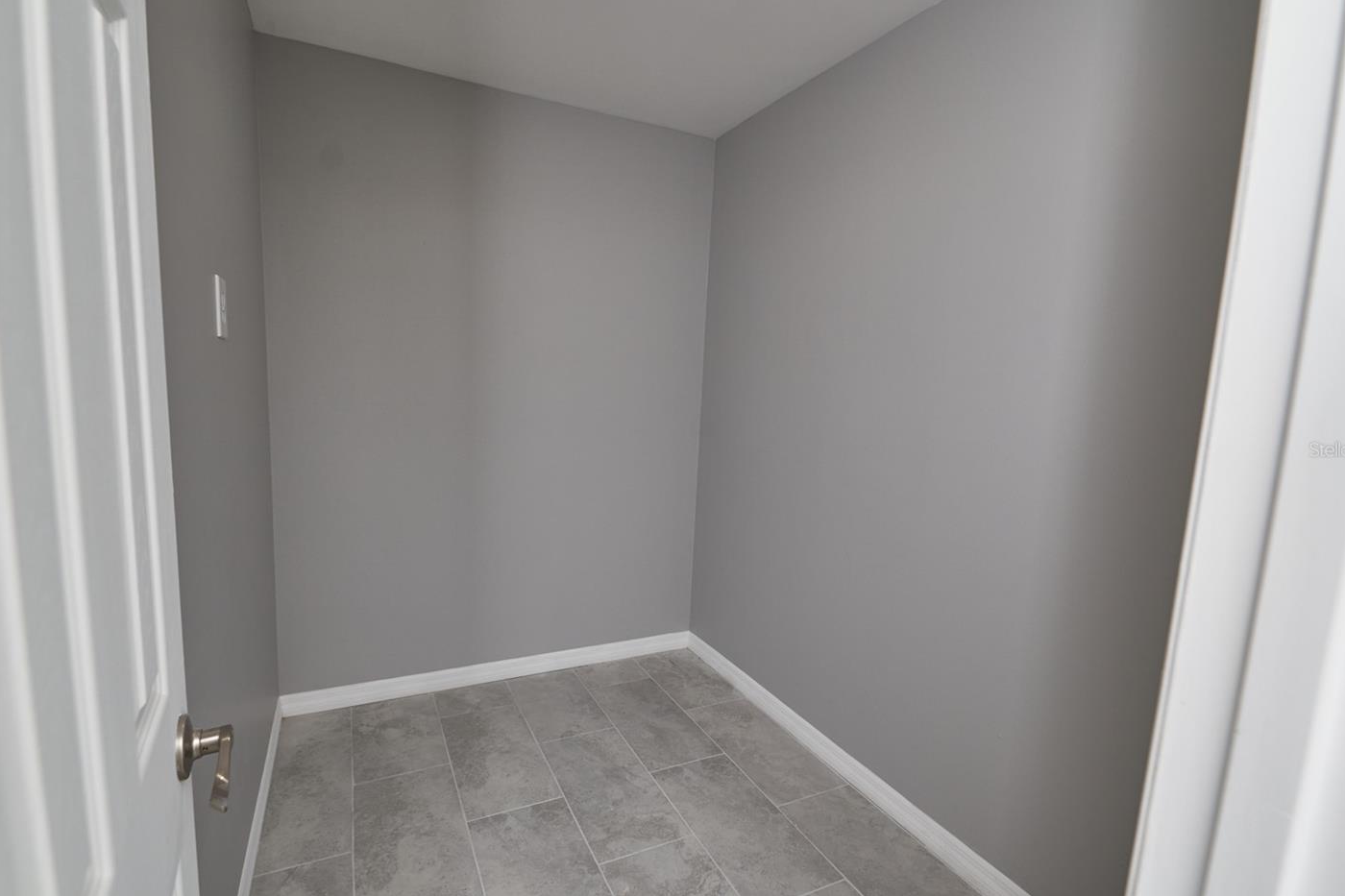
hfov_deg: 96.6
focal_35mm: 16
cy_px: 449
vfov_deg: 73.7
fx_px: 598
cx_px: 626
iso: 400
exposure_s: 1/200
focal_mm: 14
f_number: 5
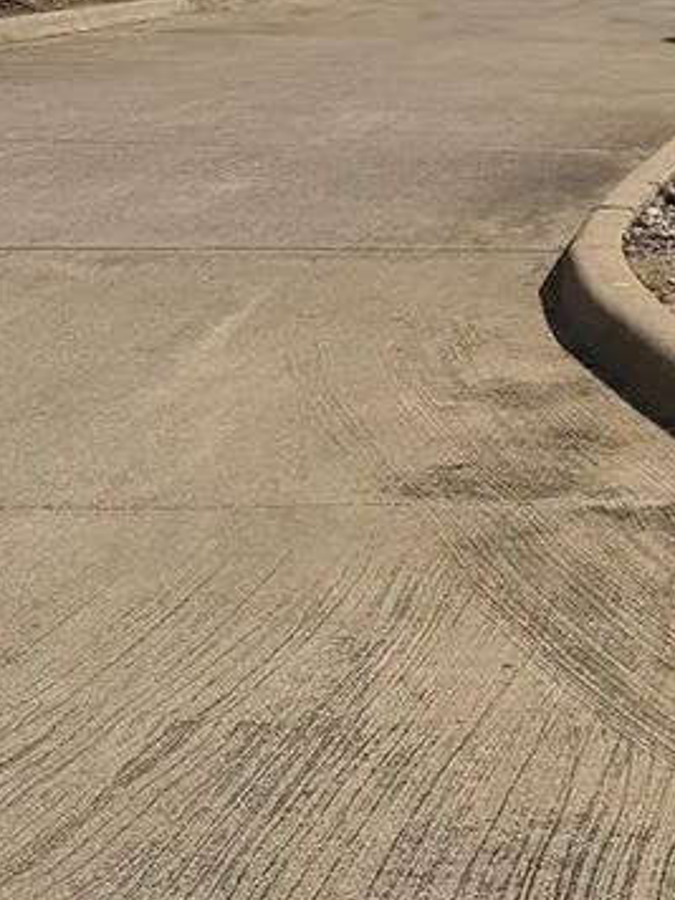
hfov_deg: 14.2
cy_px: 593
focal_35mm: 92
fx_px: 2392
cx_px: 1206
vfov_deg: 21.2
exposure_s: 1/9009
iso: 80
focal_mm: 6.76
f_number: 1.78
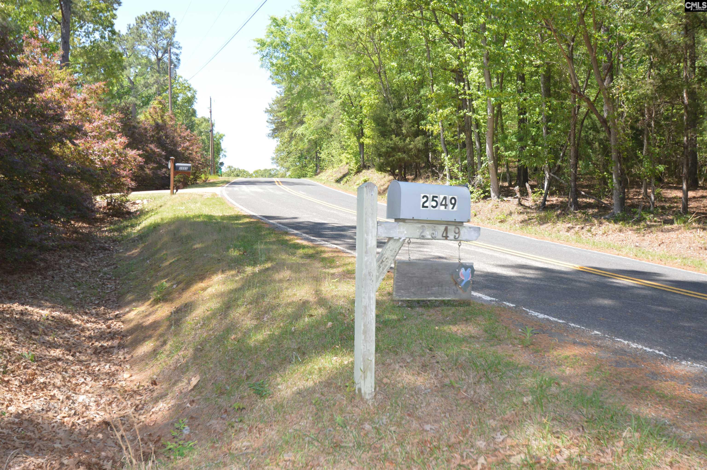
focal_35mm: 32
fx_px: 618
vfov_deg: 41.6
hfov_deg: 59.5
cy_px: 235
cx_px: 354
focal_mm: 21
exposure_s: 1/125
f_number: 4.5
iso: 100
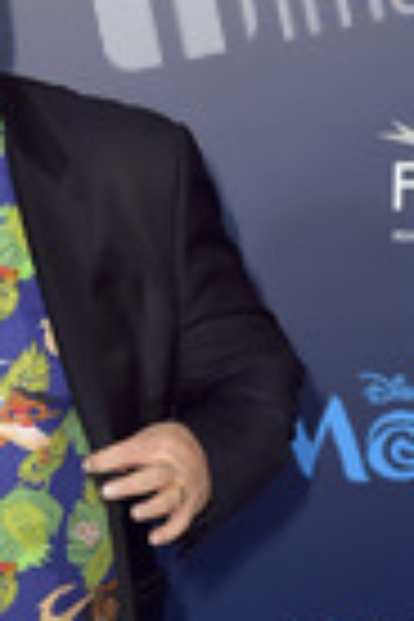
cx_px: -92
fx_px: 3105
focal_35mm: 180
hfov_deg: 7.6
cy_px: 639
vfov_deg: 11.3
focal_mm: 62
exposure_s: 1/320
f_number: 4.5
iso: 400
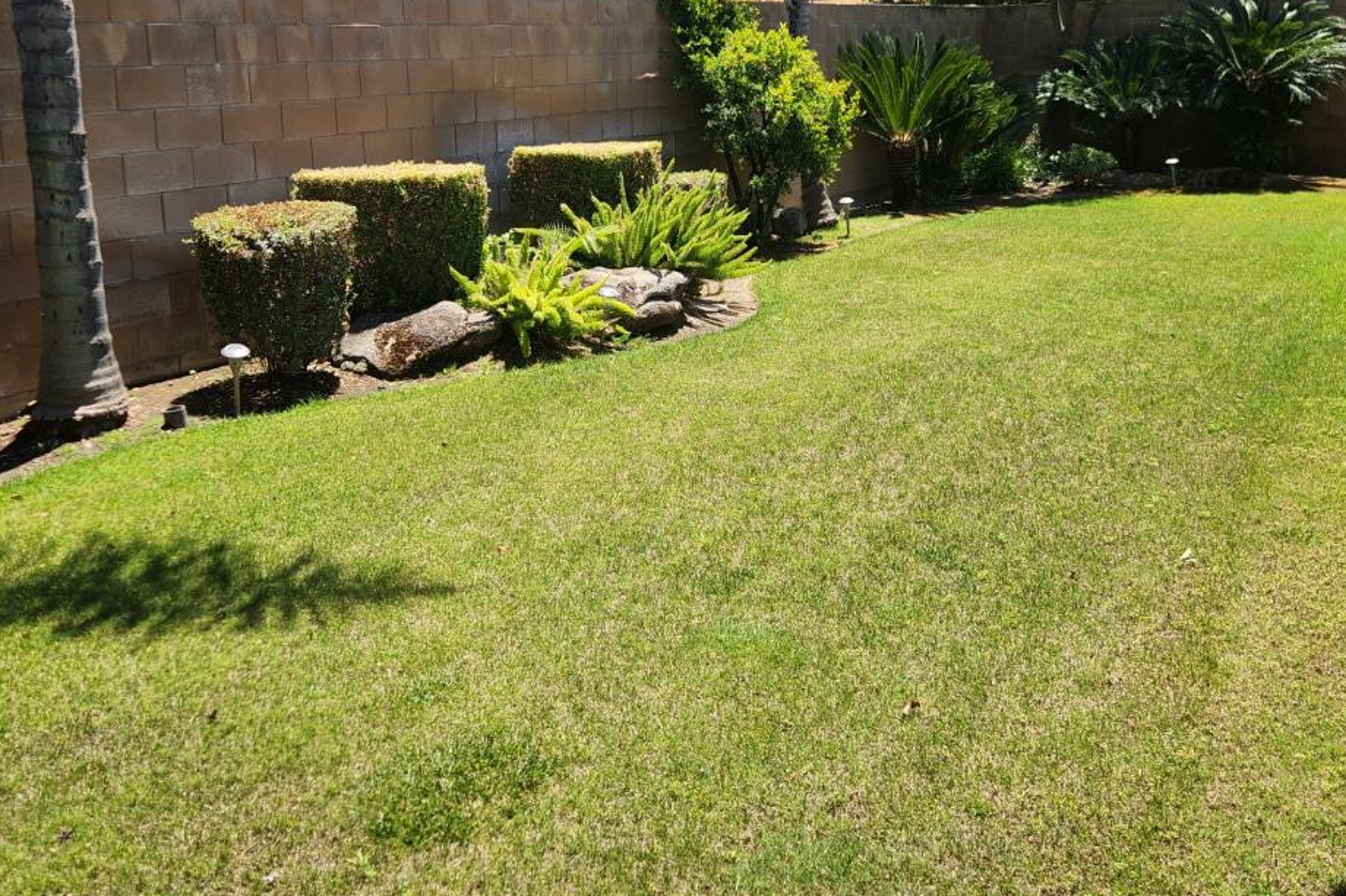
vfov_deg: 33.8
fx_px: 1458
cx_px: 724
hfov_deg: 49.5
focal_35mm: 39
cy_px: 287
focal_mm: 5.4
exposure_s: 1/907
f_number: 1.8
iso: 20
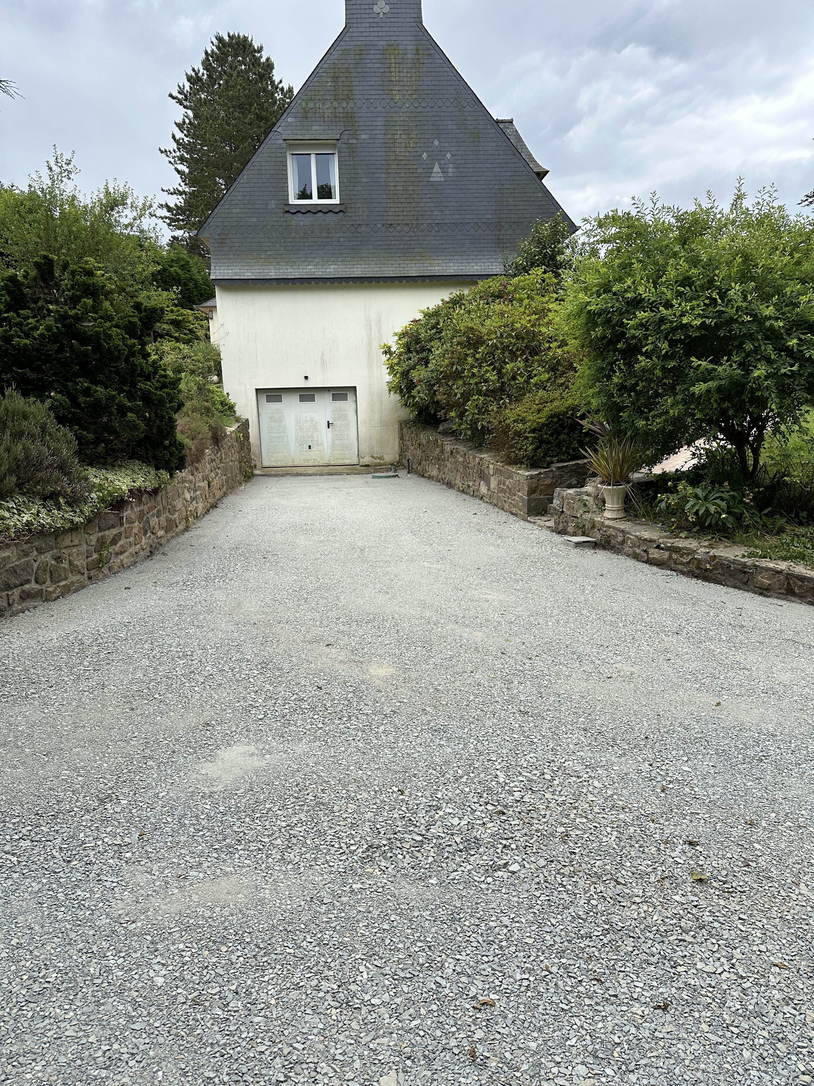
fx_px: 752
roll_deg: +1.4
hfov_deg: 56.8
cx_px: 407
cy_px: 543
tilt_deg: -11.5
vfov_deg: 71.6
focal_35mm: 24
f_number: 1.78
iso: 80
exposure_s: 1/1541
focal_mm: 6.86
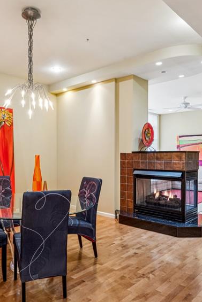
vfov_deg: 62.9
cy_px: 161
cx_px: 77
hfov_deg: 44.2
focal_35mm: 29
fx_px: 247
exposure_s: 1/1.67
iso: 200
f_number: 13
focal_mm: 16.2
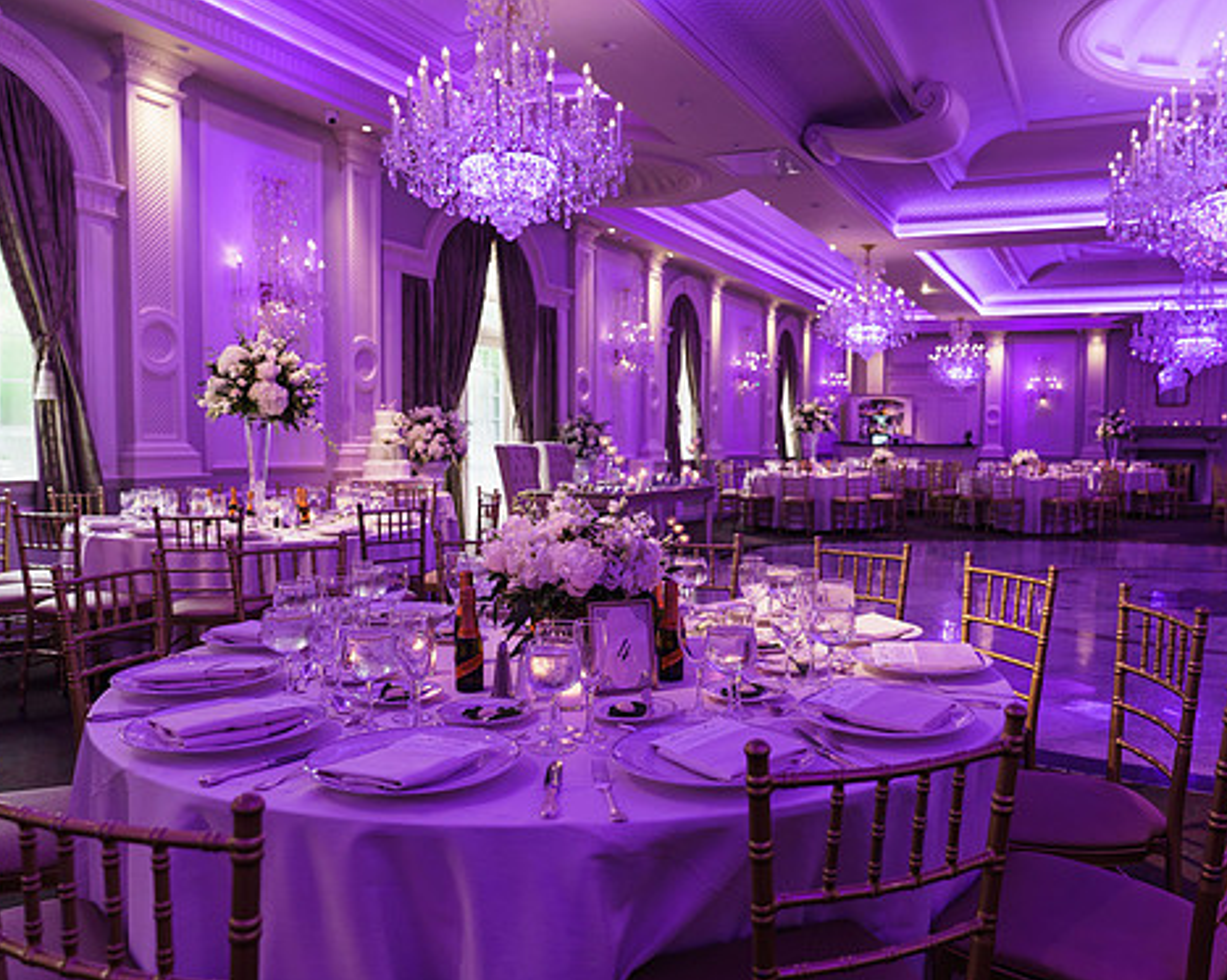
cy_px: 506
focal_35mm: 28
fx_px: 1016
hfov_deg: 61.8
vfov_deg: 51.5
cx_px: 723
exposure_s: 1/50
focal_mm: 24
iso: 800
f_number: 3.5
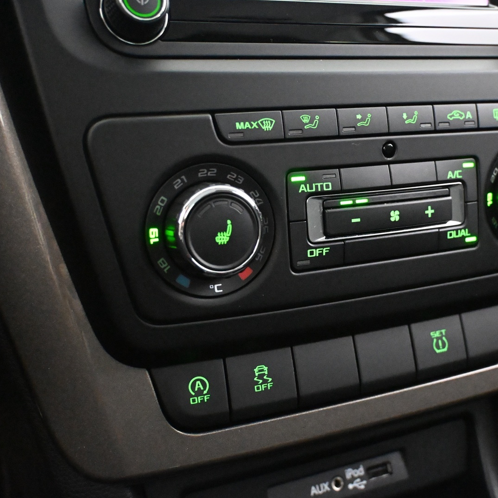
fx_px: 764
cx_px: 331
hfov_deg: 35.7
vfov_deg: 36.1
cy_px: 249
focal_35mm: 47
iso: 12800
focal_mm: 24.5
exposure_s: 1/40
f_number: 4.2
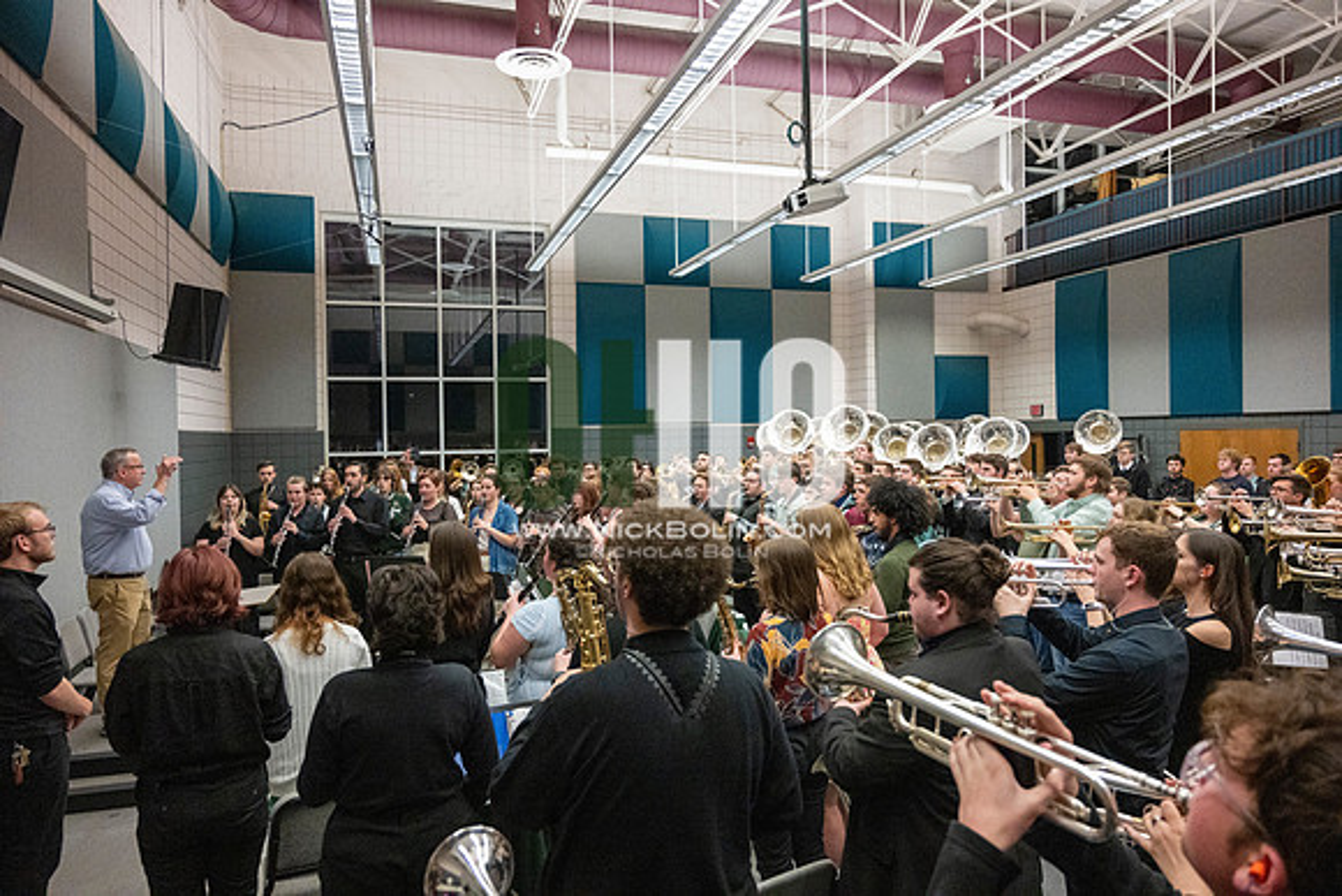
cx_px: 671
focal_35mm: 24
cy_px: 448
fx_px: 895
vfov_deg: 53.2
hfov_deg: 73.7
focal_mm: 24
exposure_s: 1/500
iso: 10000
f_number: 4
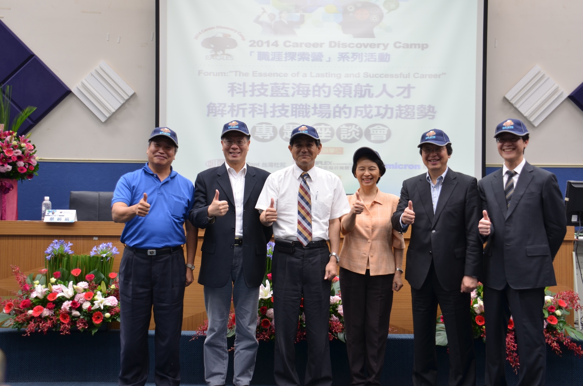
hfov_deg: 43.7
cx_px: 292
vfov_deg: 29.7
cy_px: 193
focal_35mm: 45
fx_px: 727
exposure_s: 1/10
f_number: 4.5
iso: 100
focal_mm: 30
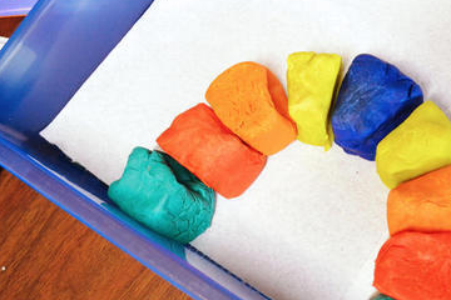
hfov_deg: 33.2
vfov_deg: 22.5
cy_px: 201
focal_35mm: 60
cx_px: 294
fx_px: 752
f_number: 4
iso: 3200
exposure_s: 1/60
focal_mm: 24
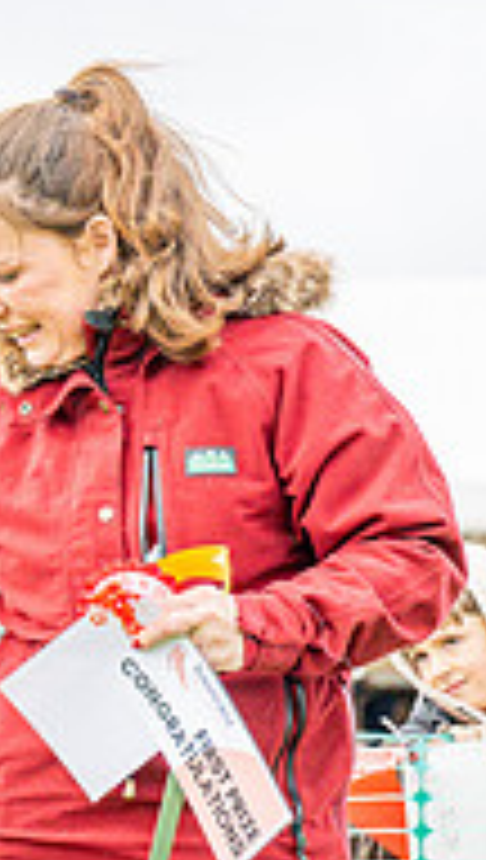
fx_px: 5910
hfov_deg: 4.7
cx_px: -95
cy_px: 950
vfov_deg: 8.3
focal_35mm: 259
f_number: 4
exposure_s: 1/1600
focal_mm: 70
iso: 400
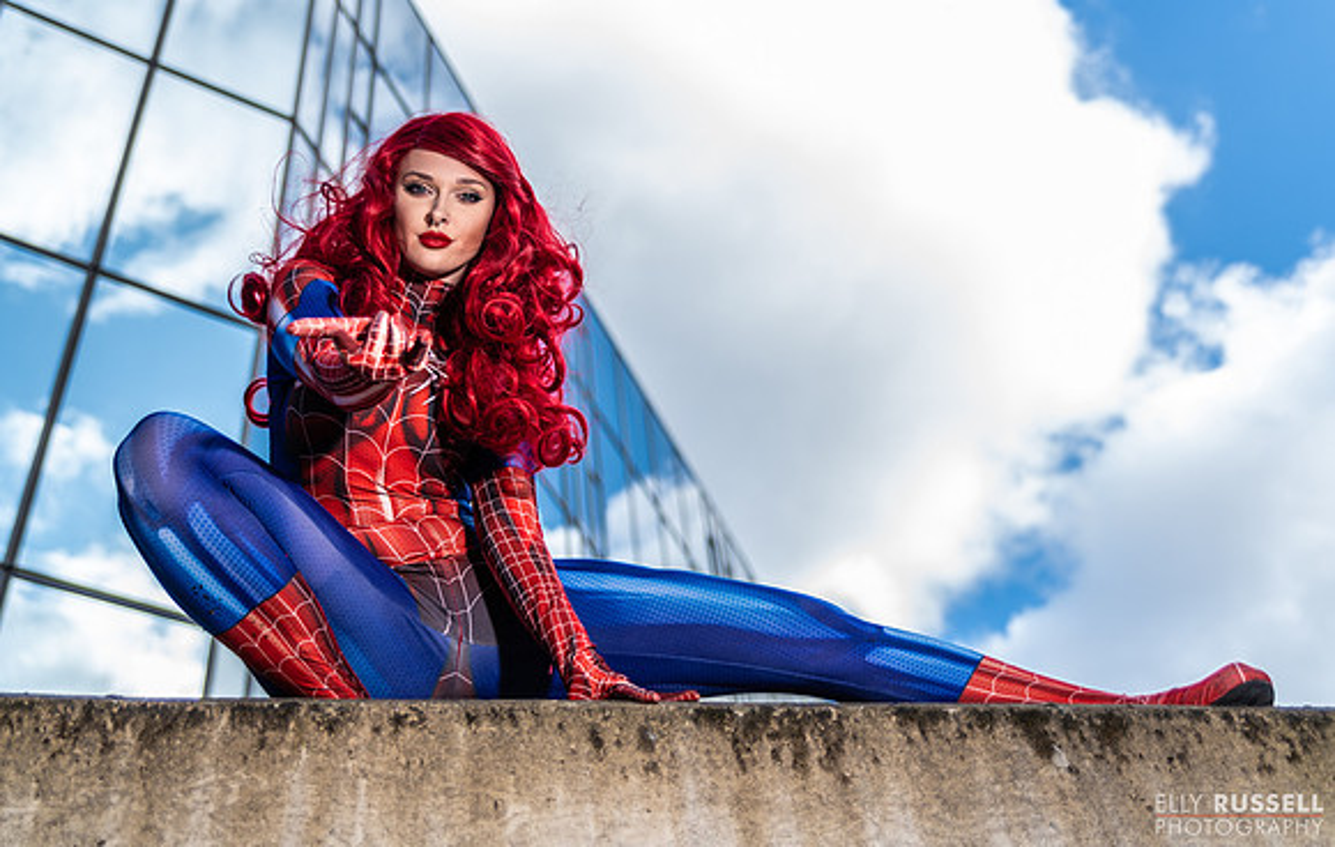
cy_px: 389
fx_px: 1560
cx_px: 648
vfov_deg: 30.4
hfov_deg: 46.3
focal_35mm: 43
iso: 160
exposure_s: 1/800
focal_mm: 40
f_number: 2.8
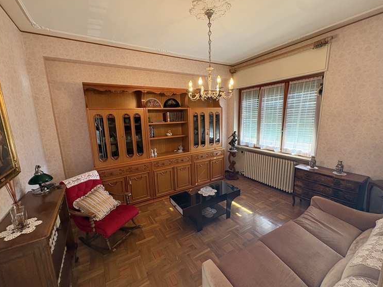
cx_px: 190
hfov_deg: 98.2
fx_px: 166
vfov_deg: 81.7
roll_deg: +2.8
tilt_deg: -10.1
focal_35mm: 15
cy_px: 146
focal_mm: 2.22
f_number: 2.2
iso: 250
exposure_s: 1/50
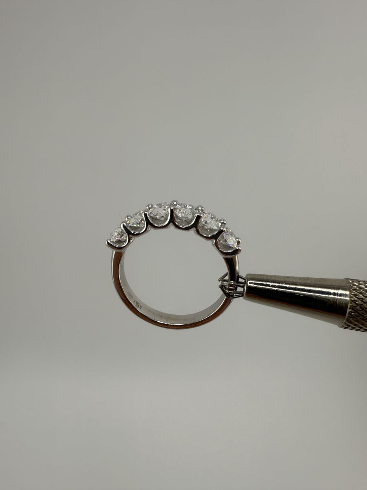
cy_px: 245
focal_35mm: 24
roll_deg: -6.0
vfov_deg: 71.6
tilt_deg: -35.1
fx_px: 339
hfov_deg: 56.8
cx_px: 184
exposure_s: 1/1905
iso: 40
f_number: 2.2
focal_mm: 2.22
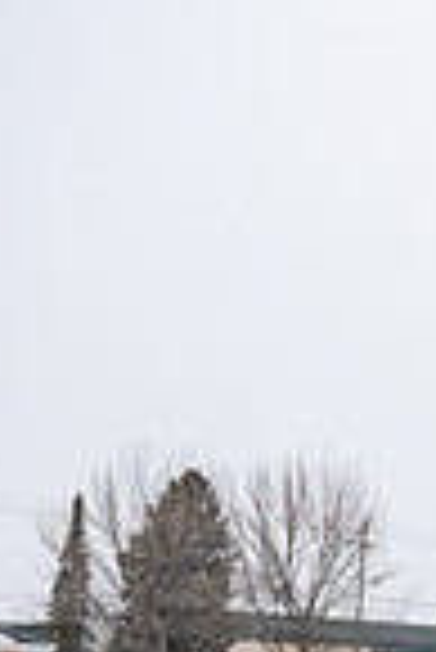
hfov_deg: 10.5
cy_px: 456
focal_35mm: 124
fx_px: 2247
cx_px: 764
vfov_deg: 16.4
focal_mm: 31
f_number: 4
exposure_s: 1/800
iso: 100
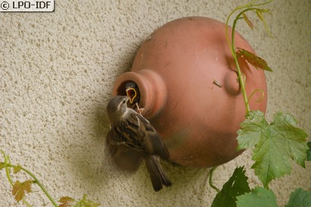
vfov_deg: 2.5
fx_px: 4663
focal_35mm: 540
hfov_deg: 3.8
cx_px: 156
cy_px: 104
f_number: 6.3
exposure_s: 1/125
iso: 400
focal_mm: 360
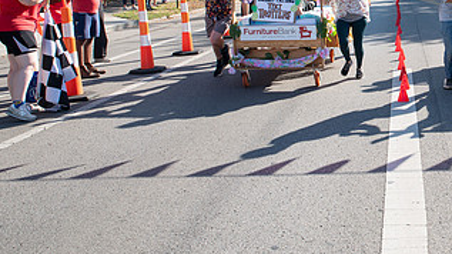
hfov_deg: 38.4
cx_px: 410
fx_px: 599
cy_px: 24
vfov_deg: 23.3
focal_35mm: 50
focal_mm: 24
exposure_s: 1/200
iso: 200
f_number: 8
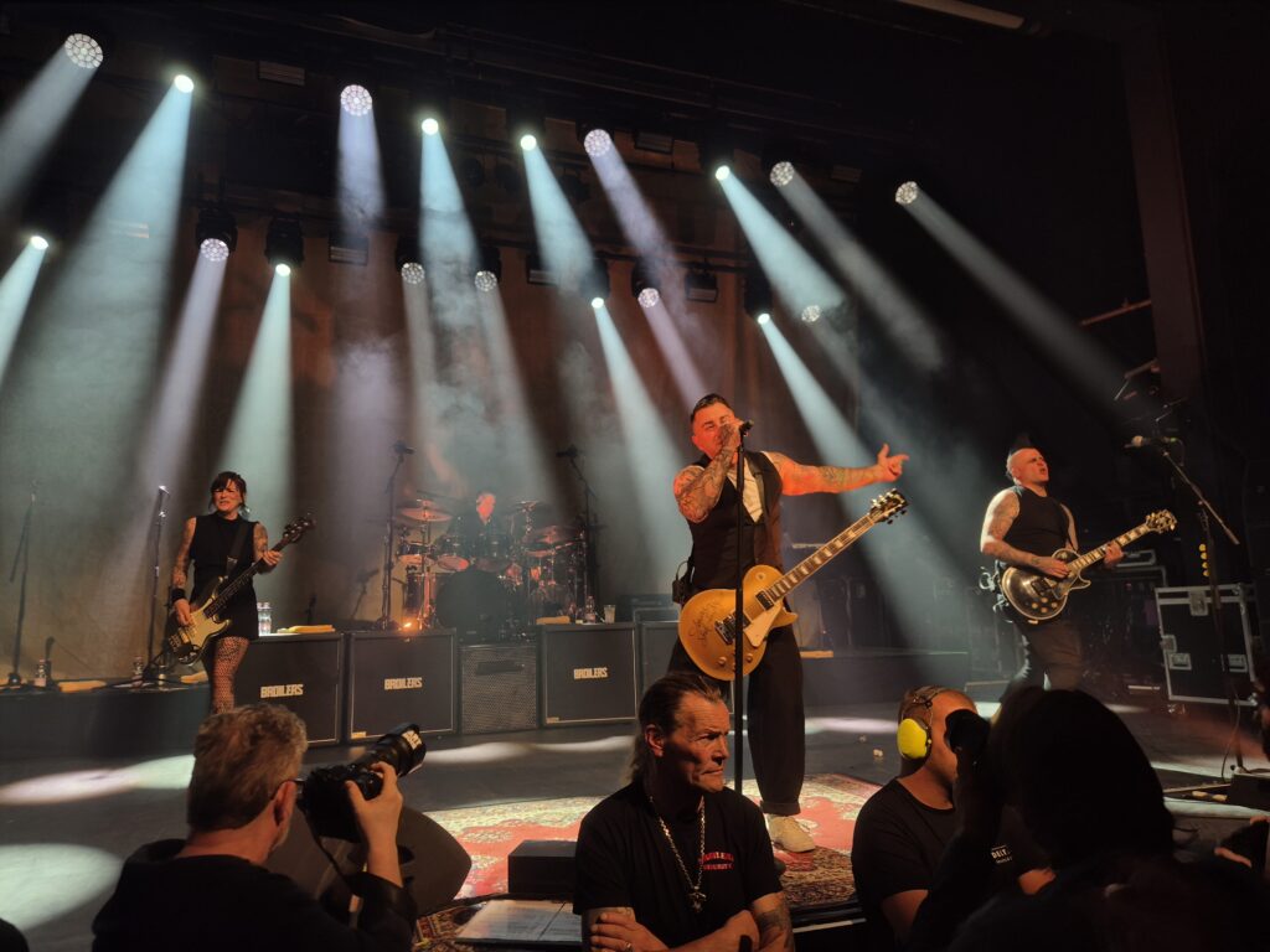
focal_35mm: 23
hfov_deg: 73.9
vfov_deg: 58.9
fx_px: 844
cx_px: 635
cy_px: 476
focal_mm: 5.4
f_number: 1.8
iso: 32
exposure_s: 1/50
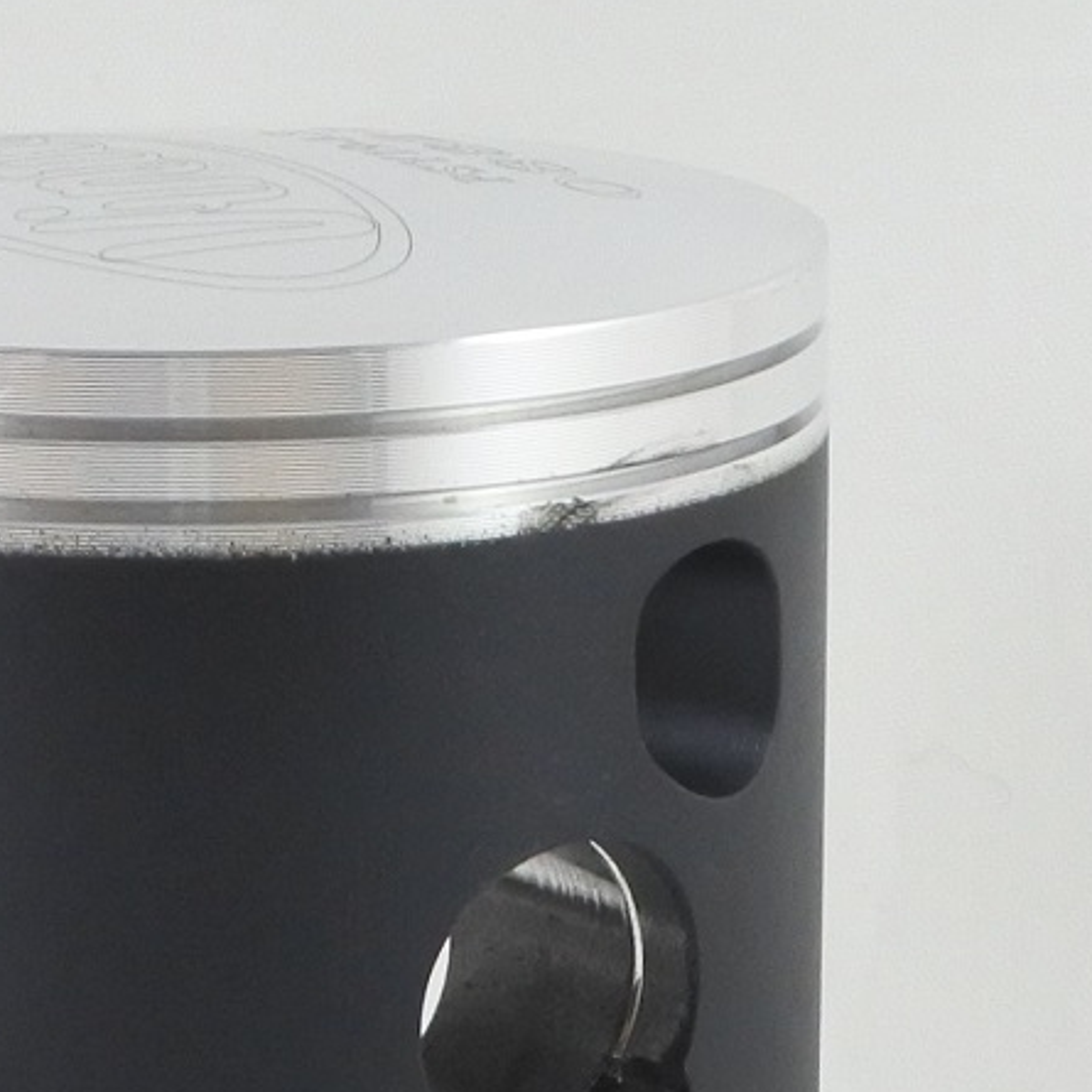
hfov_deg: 12.9
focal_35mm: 135
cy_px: 1058
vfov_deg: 12.8
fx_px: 4818
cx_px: 287
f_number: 4
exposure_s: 1/125
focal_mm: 14.3
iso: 500
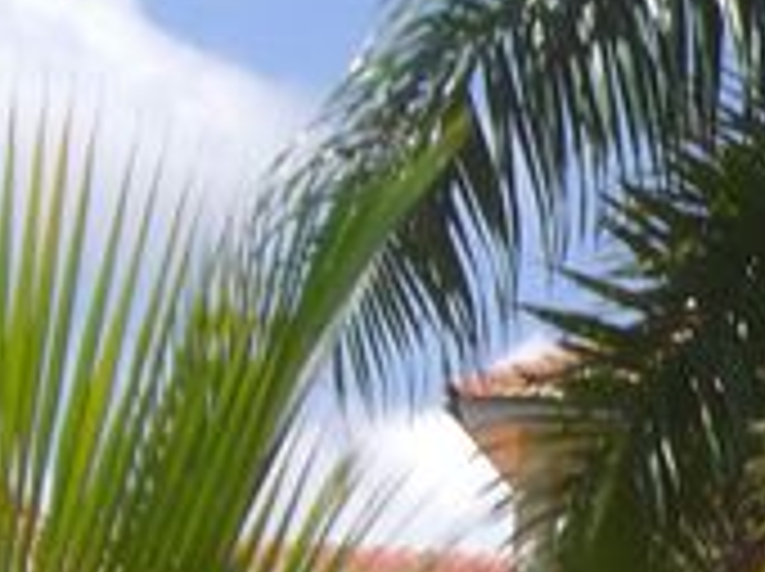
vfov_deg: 6.5
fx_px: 5054
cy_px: 504
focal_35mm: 229
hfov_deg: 8.3
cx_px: 1498
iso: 64
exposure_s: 1/125
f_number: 8
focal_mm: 6.2
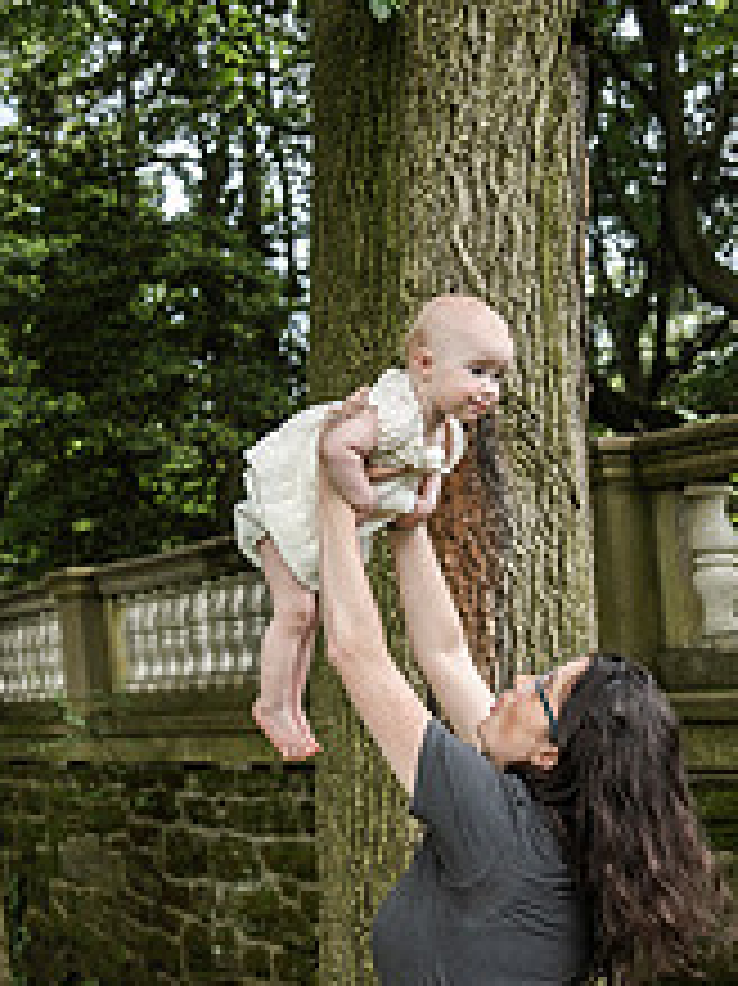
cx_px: 405
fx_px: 2248
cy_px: 581
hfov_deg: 18.6
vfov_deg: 24.7
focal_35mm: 79
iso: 640
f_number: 4
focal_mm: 40
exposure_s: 1/500
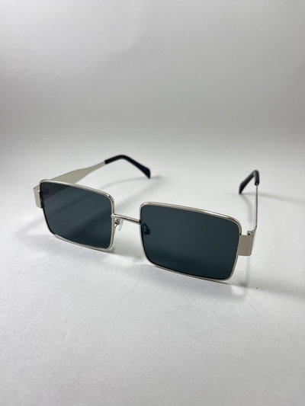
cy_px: 203
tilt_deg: -23.8
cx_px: 152
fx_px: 305
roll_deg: -0.2
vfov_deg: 67.3
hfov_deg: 53.1
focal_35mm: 26
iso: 125
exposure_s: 1/100
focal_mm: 5.1
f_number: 1.6
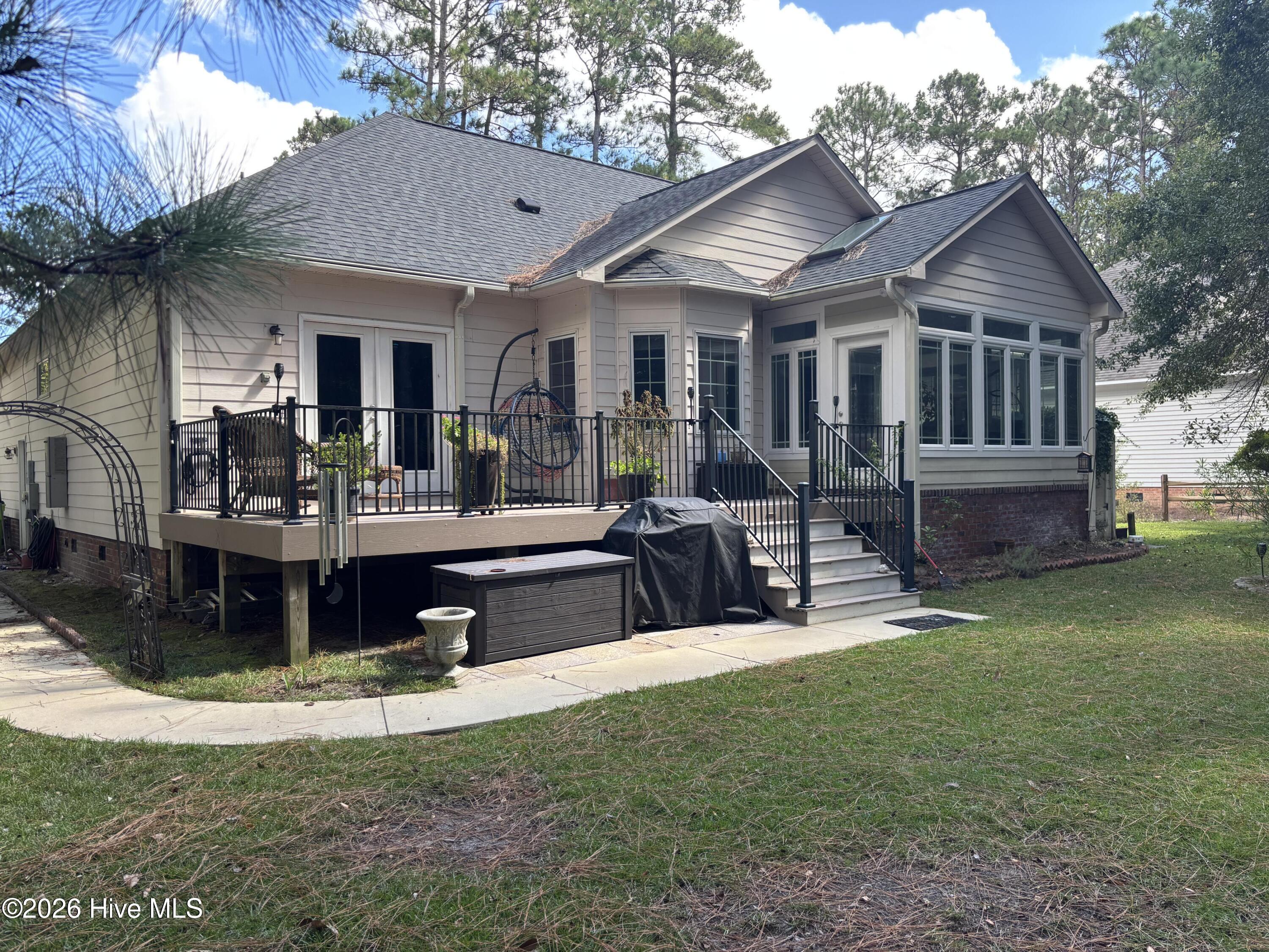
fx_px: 953
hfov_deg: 67.3
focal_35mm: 26
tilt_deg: -1.0
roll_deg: +1.0
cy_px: 476
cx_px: 634
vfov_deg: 53.1
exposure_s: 1/211
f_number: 1.6
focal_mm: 5.96
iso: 40
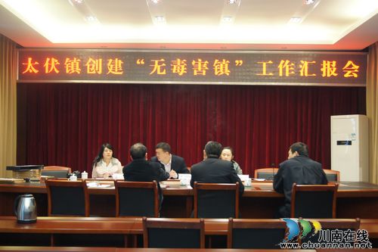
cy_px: 126
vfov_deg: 29.8
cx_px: 189
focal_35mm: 45
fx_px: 472
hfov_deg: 43.6
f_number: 4.5
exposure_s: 1/30
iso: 1600
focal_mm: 30
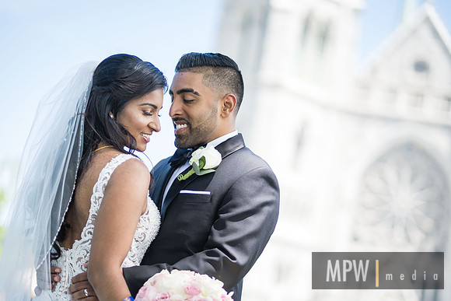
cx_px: 226
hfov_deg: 24.2
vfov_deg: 16.3
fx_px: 1053
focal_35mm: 84
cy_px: 150
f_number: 1.2
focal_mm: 56
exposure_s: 1/2000
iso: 160
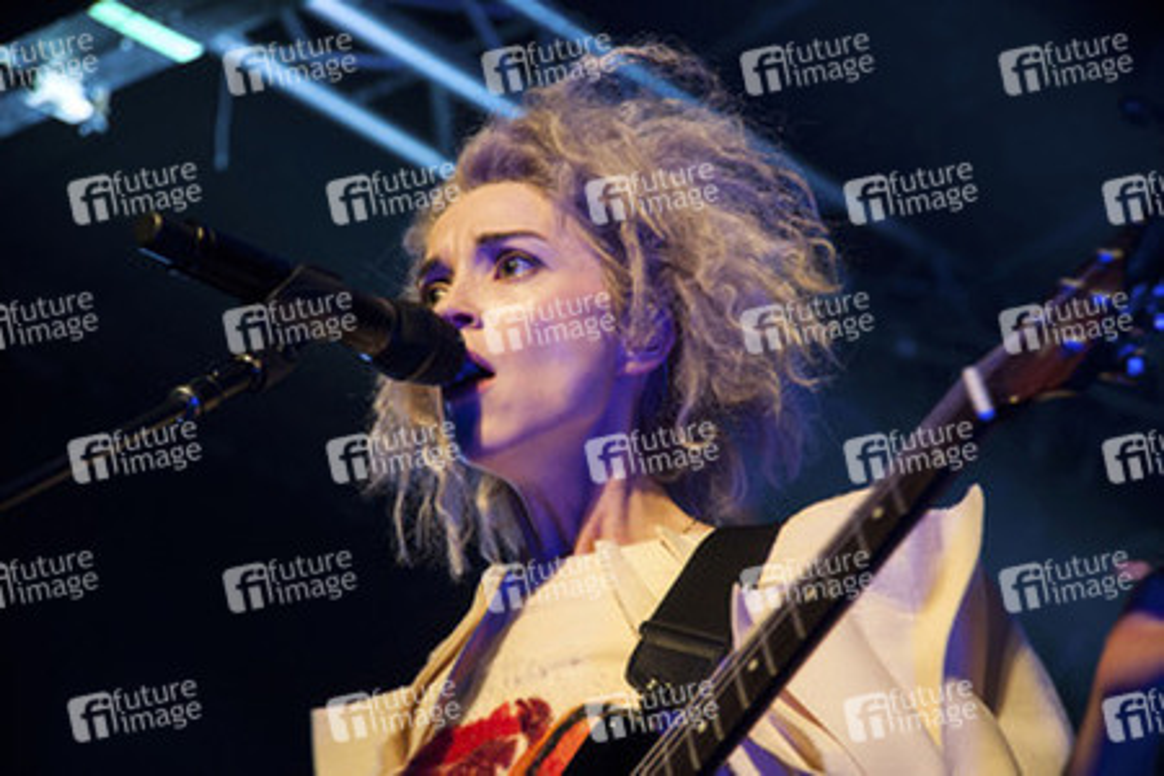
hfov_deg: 17.1
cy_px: 388
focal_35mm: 120
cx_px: 582
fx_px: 3880
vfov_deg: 11.4
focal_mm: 120
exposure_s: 1/40
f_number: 5.6
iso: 2000
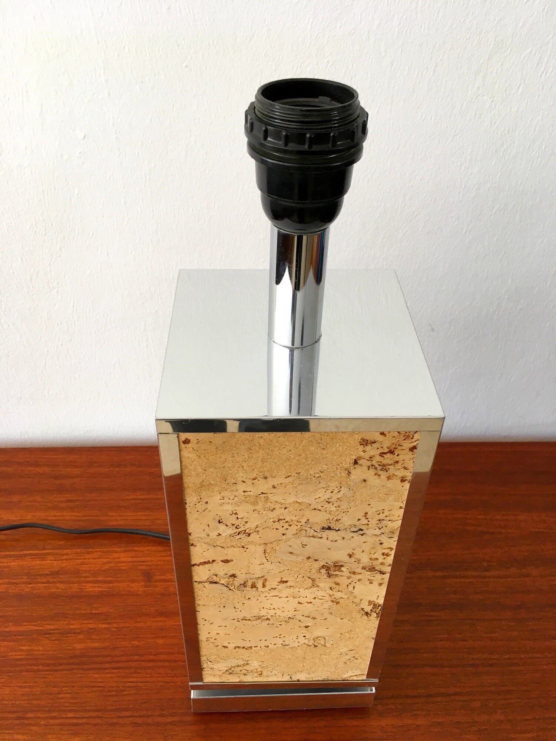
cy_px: 370
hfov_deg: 48.2
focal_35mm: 29
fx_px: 621
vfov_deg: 61.7
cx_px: 278
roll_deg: -0.3
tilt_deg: -39.2
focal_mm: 4.15
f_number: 2.2
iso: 32
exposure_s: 1/33
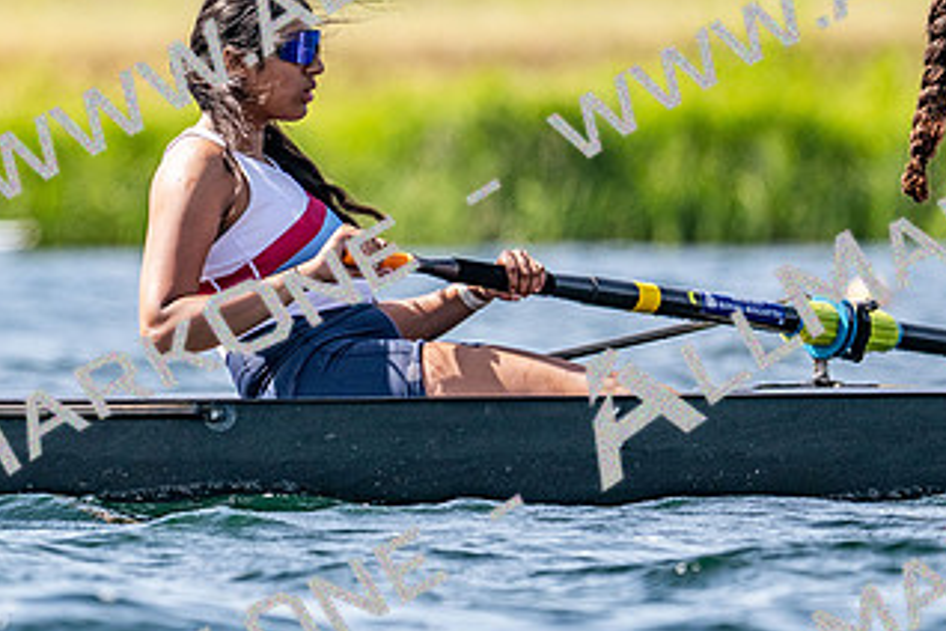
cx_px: 330
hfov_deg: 1.9
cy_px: 208
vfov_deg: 1.3
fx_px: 28719
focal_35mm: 1093
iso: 320
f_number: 4.5
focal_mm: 400
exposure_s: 1/2500
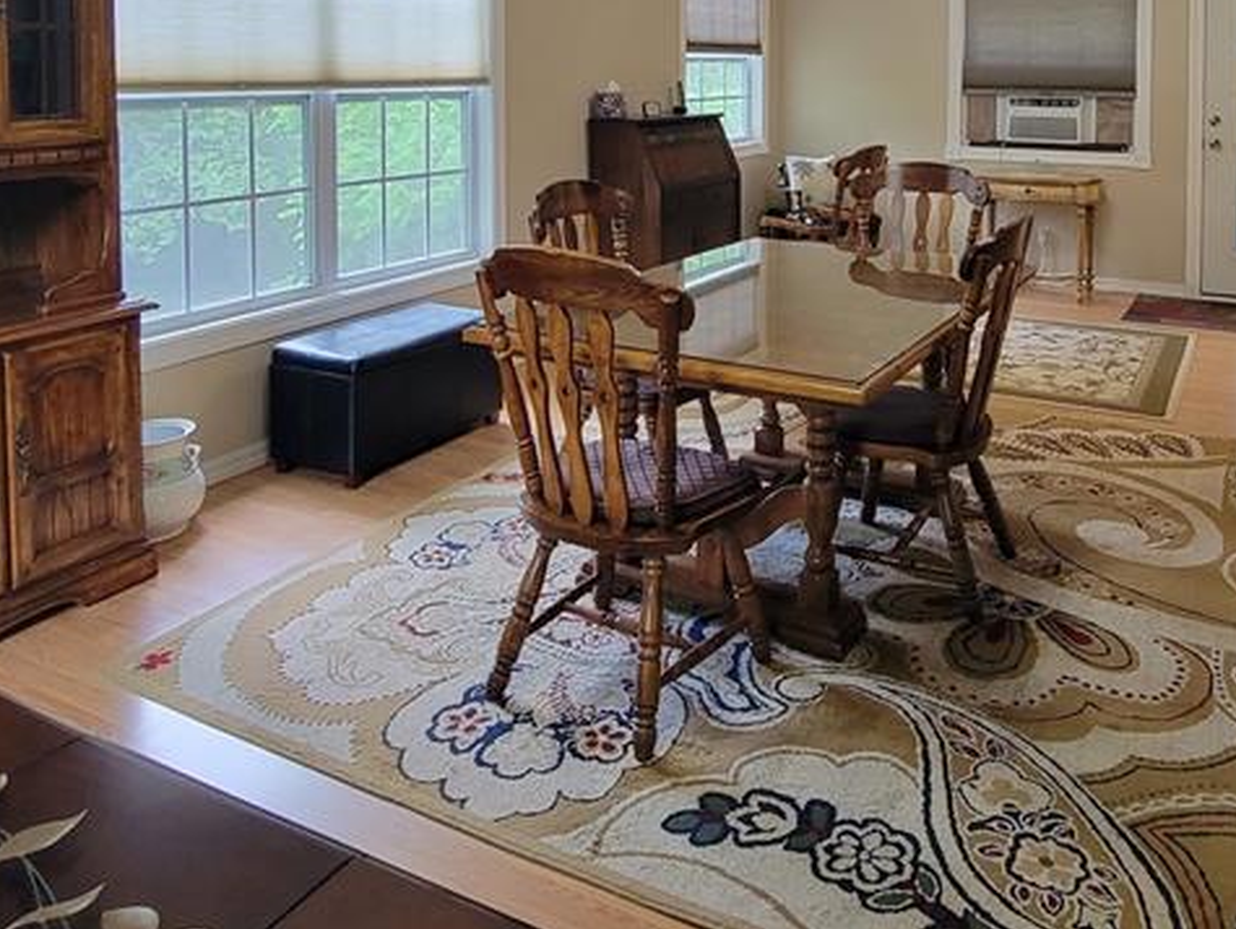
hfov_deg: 63.0
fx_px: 1001
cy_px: 60
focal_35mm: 28
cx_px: 723
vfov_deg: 44.4
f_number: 2.2
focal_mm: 2.2
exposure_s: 1/60
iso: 250
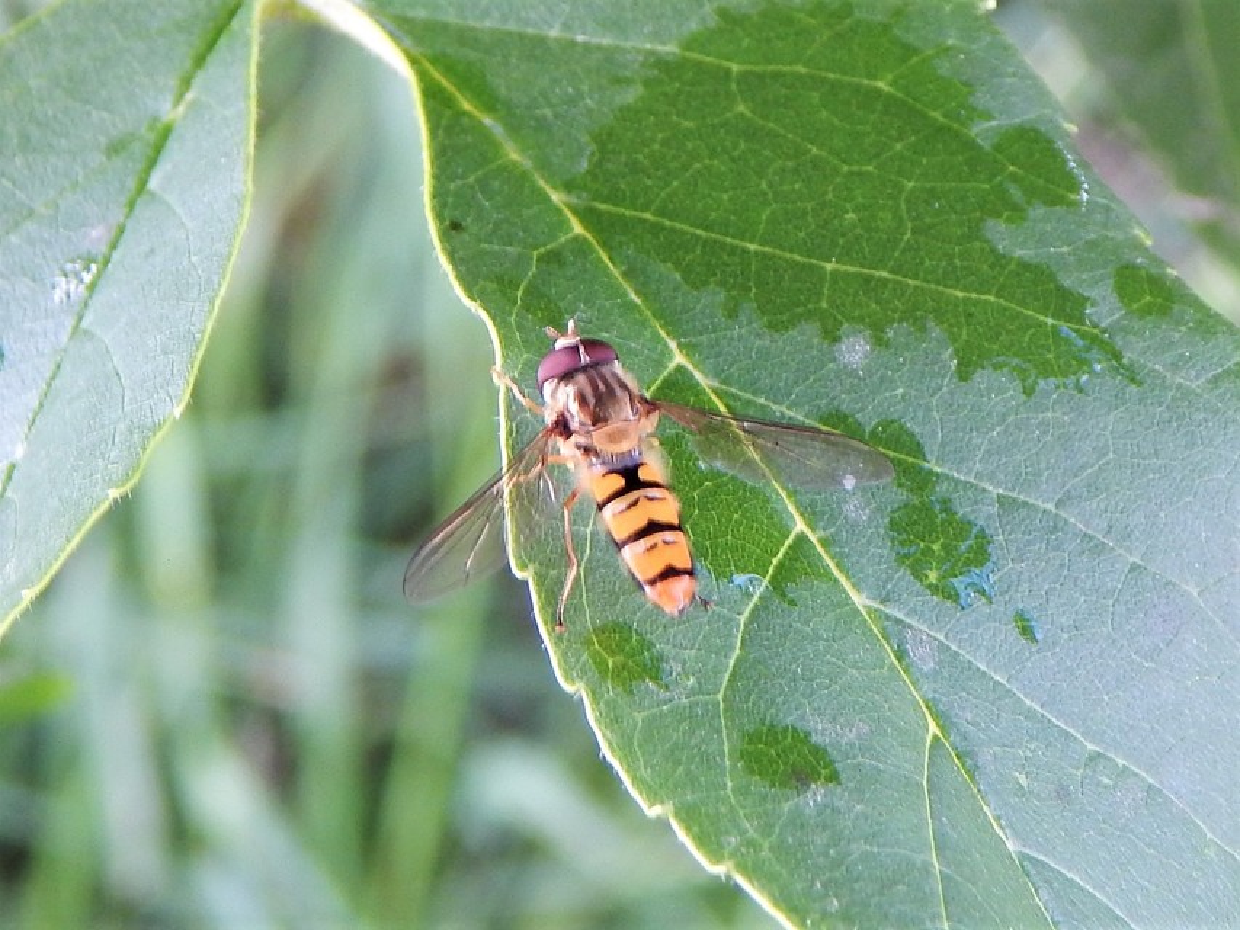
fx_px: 2472
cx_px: 620
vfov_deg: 21.3
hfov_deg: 28.2
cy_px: 465
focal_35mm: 69
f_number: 4.1
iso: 125
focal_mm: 12.3
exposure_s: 1/30
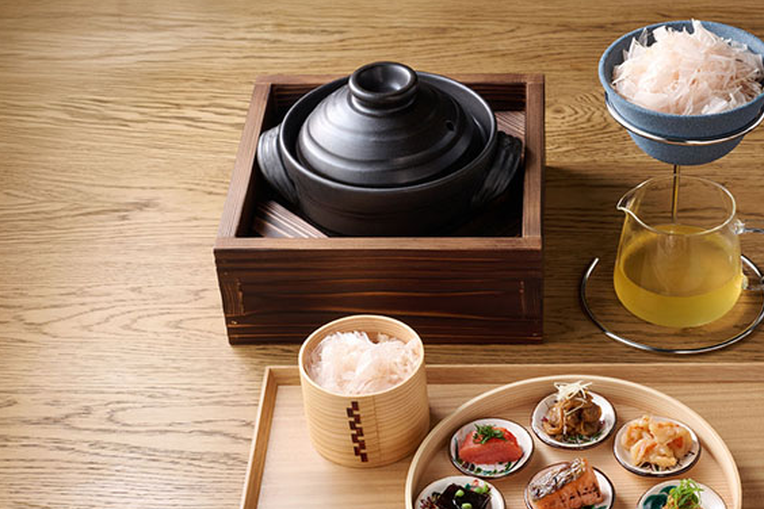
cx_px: 551
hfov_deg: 26.7
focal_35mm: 75
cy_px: 391
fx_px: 1592
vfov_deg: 18.1
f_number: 14
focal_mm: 47
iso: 200
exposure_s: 1/80
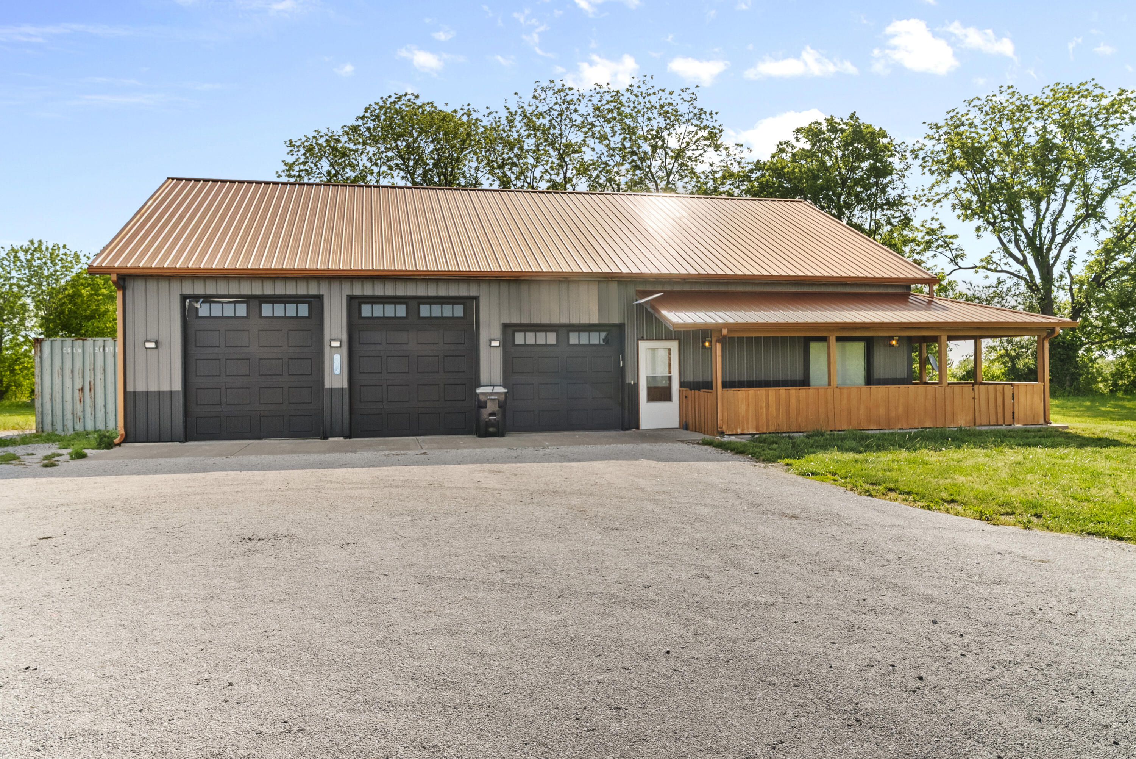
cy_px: 380
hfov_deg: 73.7
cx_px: 568
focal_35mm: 24
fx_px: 758
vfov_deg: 53.2
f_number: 9
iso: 640
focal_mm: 24
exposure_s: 1/13
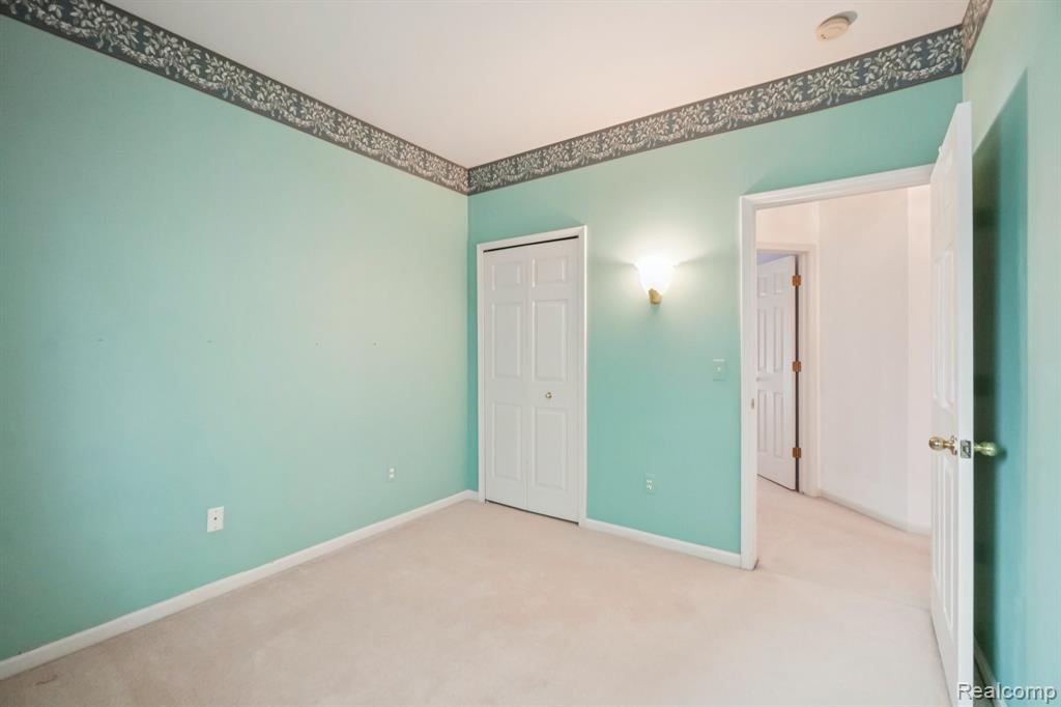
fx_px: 442
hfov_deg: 100.4
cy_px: 354
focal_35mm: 15
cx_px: 530
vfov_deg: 77.3
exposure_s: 1/30
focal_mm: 10
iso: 1600
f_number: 8
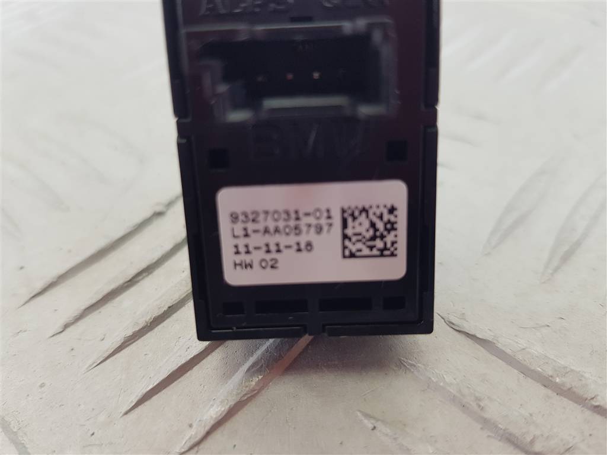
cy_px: 228
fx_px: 456
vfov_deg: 53.1
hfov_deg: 67.3
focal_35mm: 26
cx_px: 304
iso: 80
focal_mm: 4.2
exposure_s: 1/100
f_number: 1.7
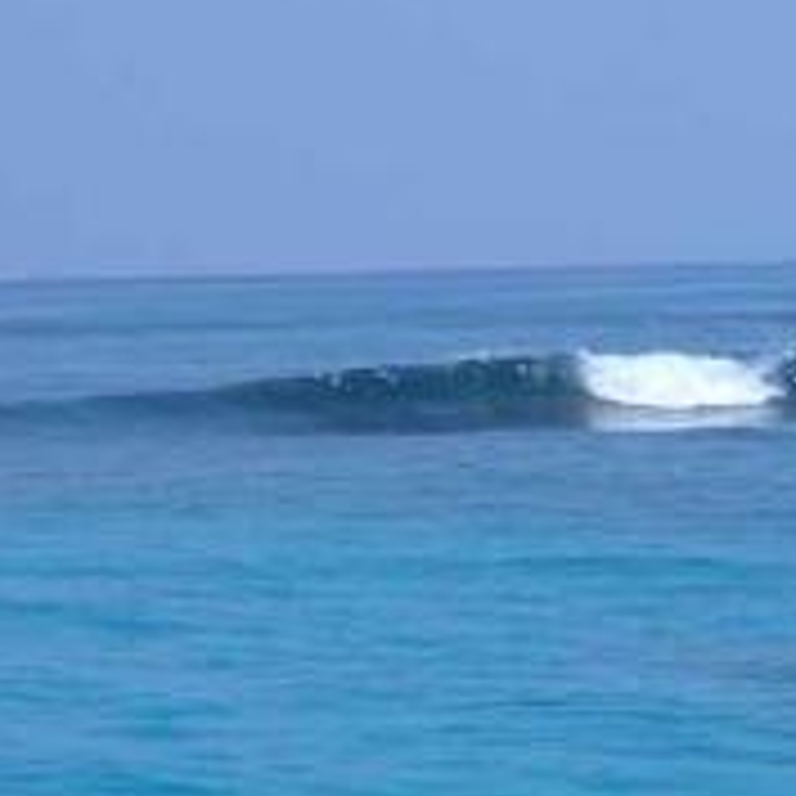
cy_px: 391
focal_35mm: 203
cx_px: 686
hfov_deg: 8.6
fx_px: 5281
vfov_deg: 8.6
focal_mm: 12.2
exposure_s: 1/500
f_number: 6.2
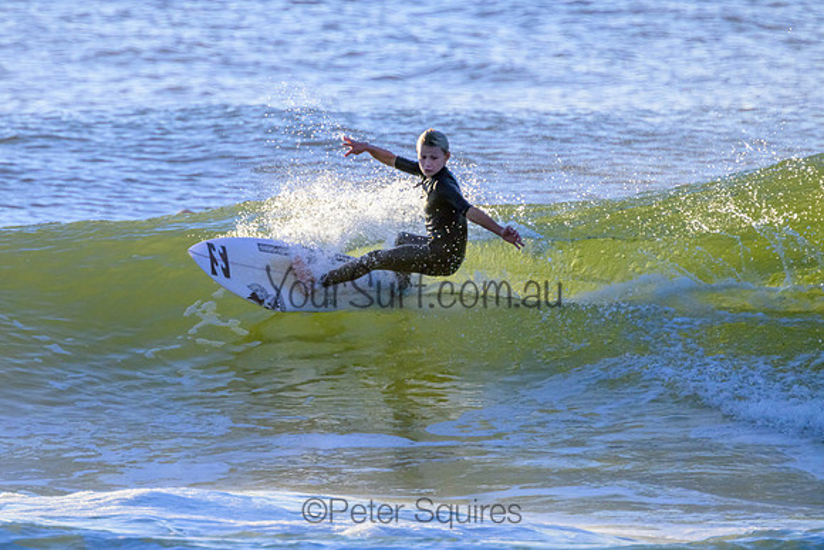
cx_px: 280
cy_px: 215
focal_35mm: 1098
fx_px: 25137
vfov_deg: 1.3
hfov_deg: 1.9
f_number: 11
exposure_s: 1/1000
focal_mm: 800
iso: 1250
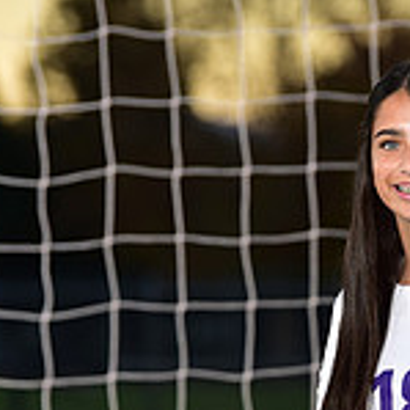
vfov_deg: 3.2
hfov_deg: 3.2
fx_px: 7317
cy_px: 633
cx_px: 403
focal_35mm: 546
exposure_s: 1/200
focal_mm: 165
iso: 250
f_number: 4.5
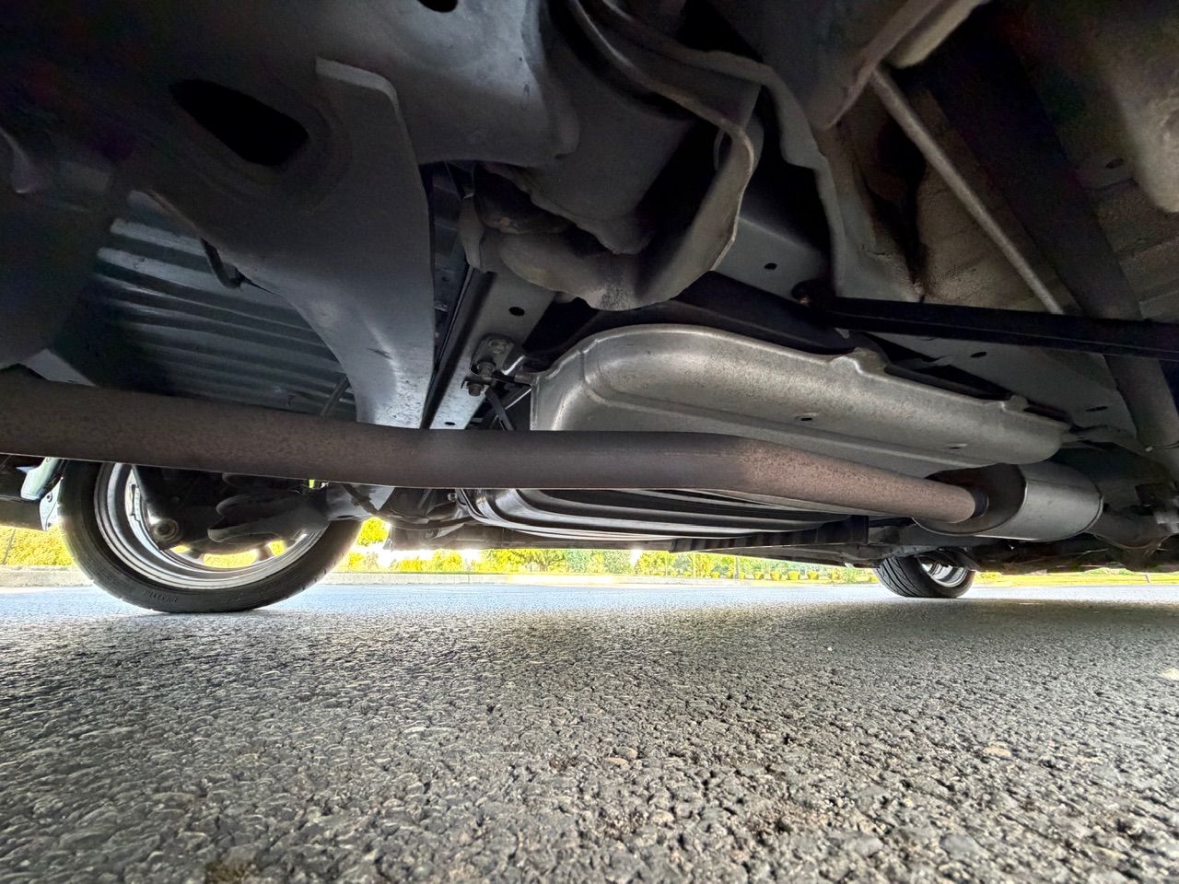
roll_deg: -0.6
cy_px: 442
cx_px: 590
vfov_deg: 85.7
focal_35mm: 14
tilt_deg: +14.5
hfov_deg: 102.1
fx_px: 477
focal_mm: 2.22
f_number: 2.2
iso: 1000
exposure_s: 1/60
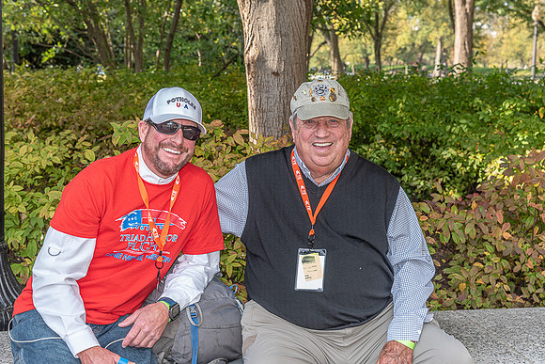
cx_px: 272
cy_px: 182
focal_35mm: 55
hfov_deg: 36.2
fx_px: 833
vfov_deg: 24.6
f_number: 6.3
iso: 500
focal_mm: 55
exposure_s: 1/250
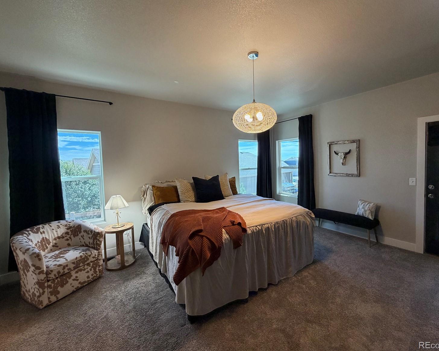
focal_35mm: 15
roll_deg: +1.8
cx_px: 227
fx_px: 195
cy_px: 171
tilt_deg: -1.9
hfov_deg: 96.8
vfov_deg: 84.0
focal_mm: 2.22
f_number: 2.2
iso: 250
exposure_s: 1/60
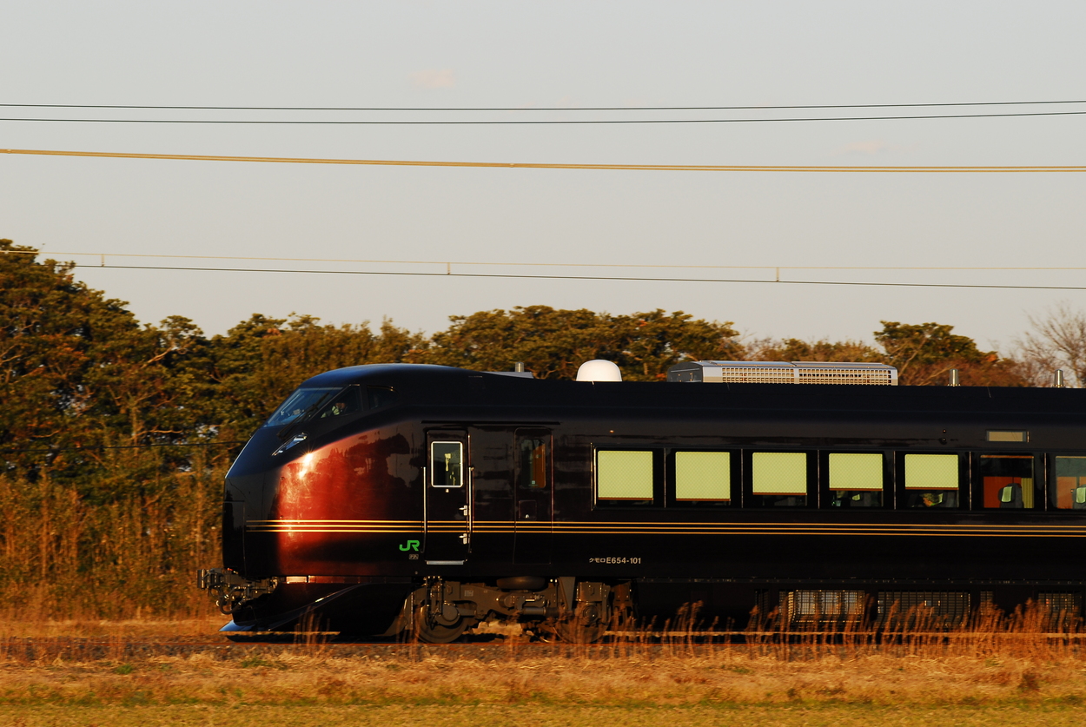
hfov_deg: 11.0
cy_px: 364
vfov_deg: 7.3
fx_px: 5663
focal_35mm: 188
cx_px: 543
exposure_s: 1/500
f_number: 5.6
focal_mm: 125
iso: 250
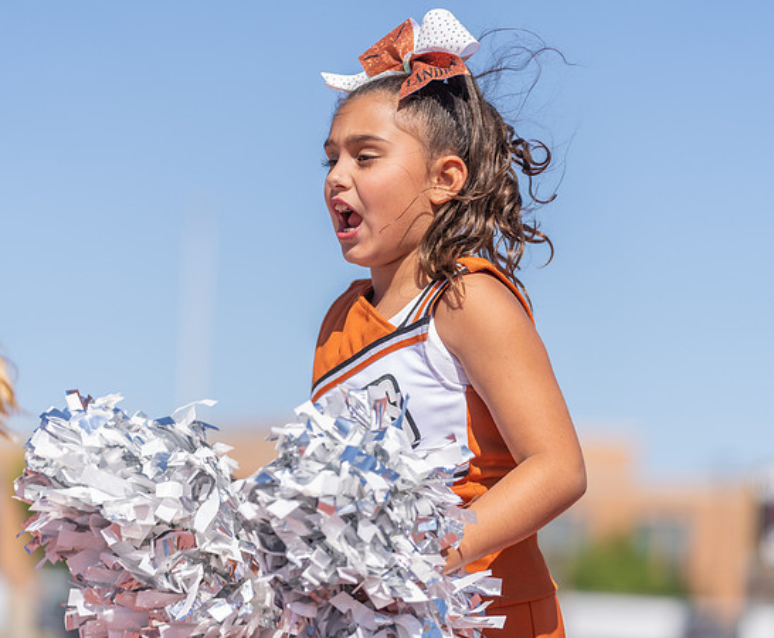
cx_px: 399
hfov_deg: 12.3
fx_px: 3590
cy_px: 319
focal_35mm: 155
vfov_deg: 10.2
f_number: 2.8
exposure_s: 1/2000
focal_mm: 135
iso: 100
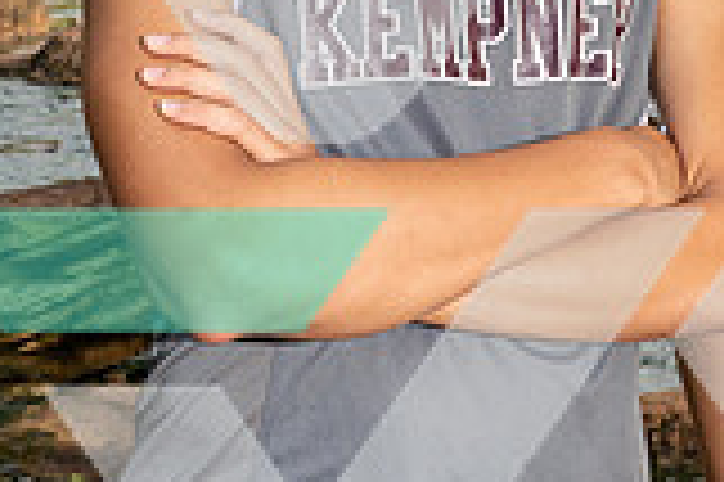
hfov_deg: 16.7
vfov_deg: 11.9
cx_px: 1079
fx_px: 2250
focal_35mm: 112
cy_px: -97
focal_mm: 31
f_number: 8
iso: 320
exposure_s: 1/250
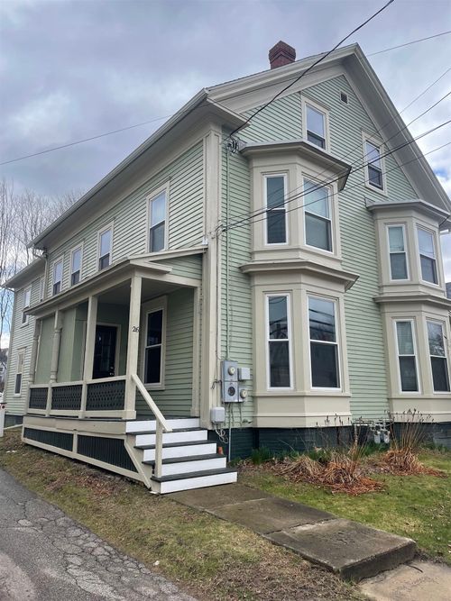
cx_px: 226
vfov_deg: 67.3
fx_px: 452
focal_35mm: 26
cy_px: 300
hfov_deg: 53.0
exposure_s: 1/1366
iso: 32
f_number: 1.6
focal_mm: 4.2
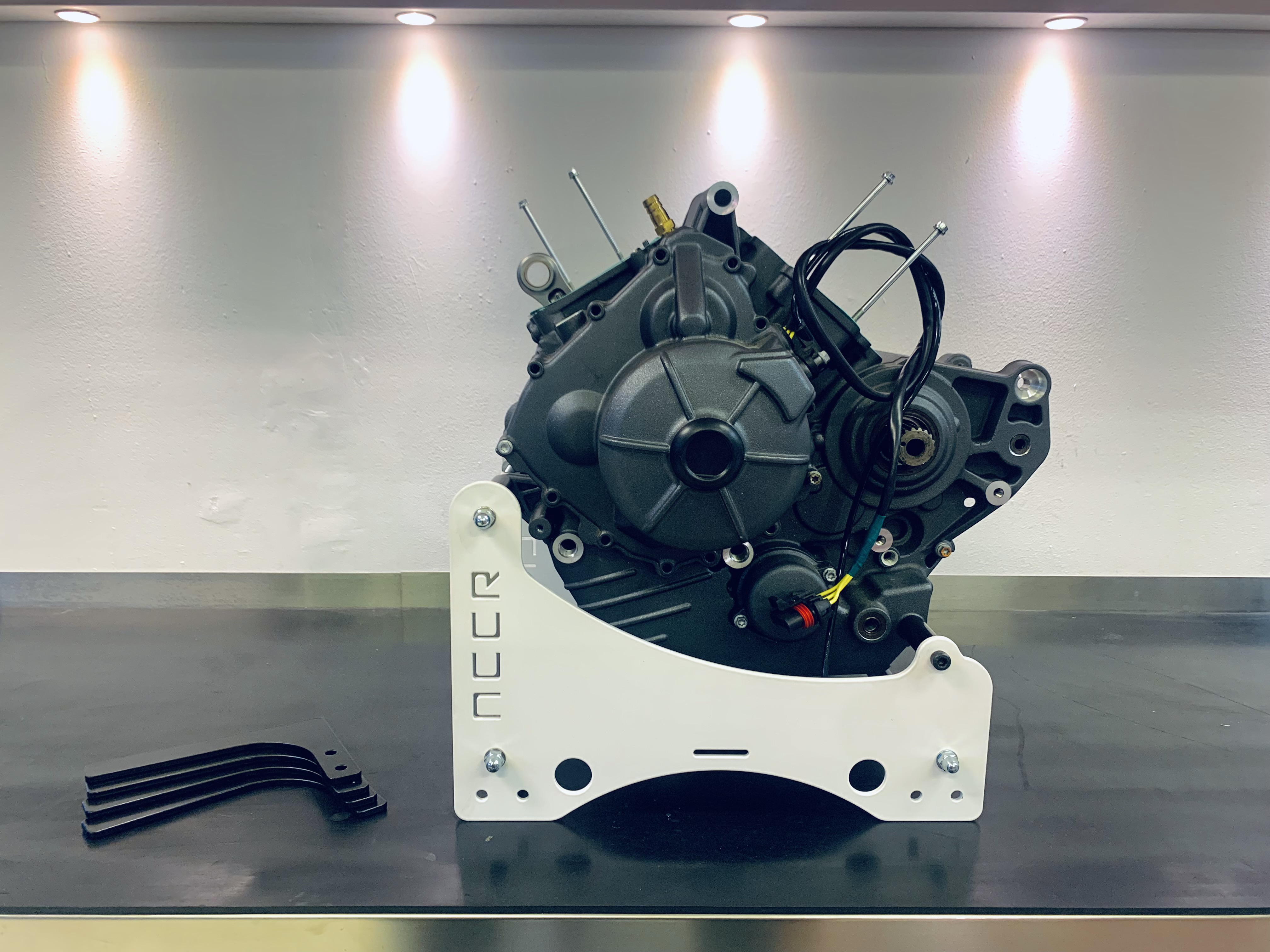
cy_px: 476
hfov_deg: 67.3
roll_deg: -0.5
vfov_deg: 53.1
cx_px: 635
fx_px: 954
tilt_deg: -10.1
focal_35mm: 26
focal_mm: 4.25
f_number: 1.8
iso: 64
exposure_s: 1/50
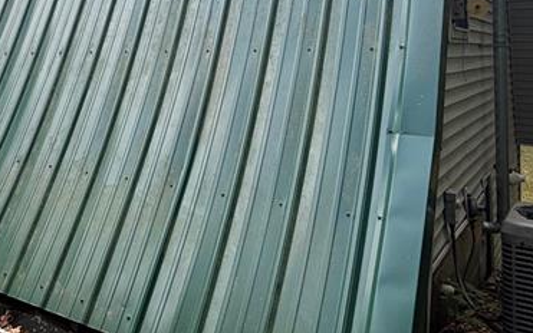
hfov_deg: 44.8
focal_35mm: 41
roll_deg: +1.6
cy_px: 36
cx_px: 76
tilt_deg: +3.5
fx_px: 596
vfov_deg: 30.0
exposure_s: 1/374
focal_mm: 2.22
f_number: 2.2
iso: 50
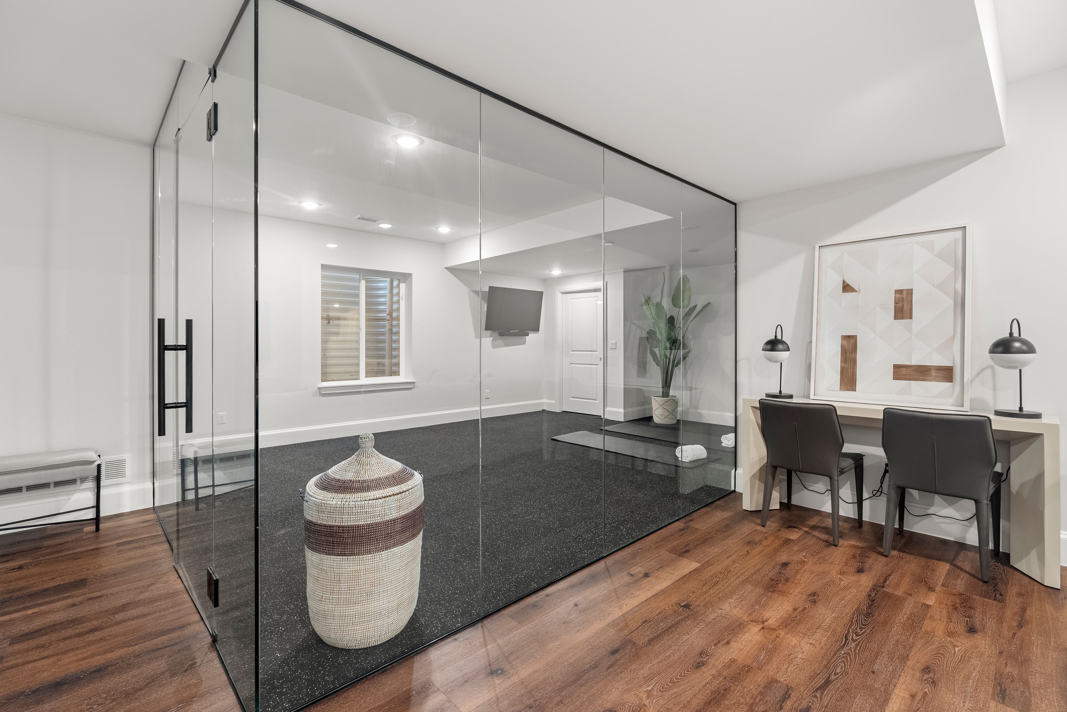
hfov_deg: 95.0
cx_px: 534
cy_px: 356
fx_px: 489
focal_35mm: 16
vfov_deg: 72.1
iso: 250
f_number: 5.6
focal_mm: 16.5
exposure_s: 1/1.67
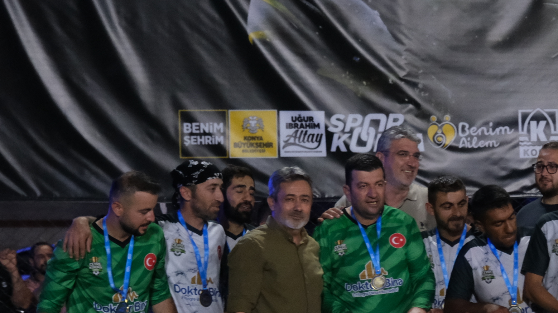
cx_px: 468
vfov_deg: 11.2
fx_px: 1583
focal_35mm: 107
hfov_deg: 19.7
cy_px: 344
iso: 5000
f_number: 2.8
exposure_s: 1/200
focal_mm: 34.2
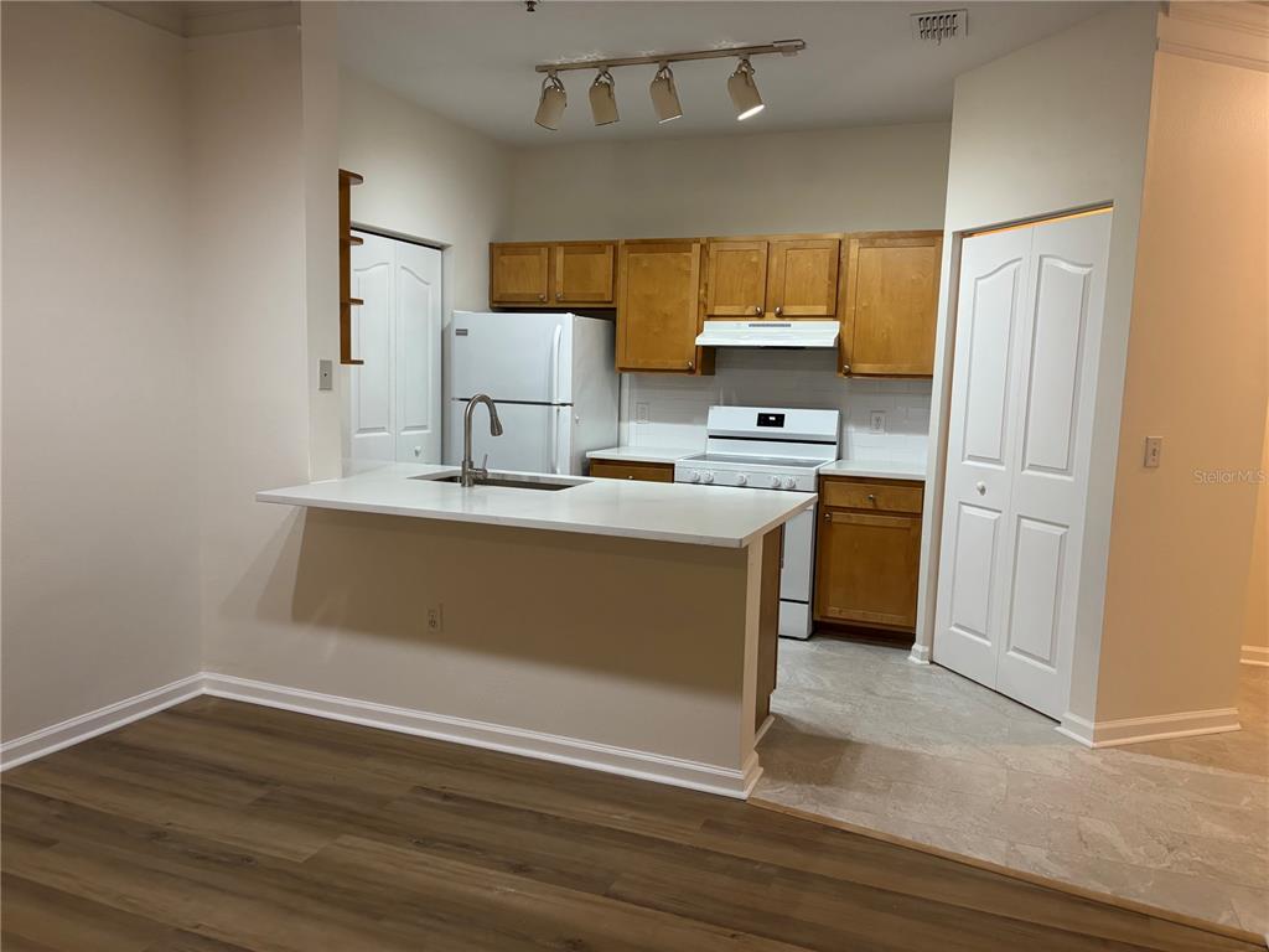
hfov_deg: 67.3
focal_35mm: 26
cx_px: 634
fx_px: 953
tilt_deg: -6.7
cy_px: 476
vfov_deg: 53.1
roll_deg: -2.3
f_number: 1.6
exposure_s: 1/60
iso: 200
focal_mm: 5.96
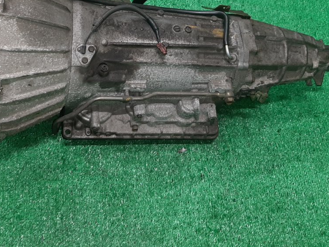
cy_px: 50
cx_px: 136
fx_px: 475
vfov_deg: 28.5
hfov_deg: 38.1
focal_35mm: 50
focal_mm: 3.93
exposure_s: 1/50
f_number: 1.7
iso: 117
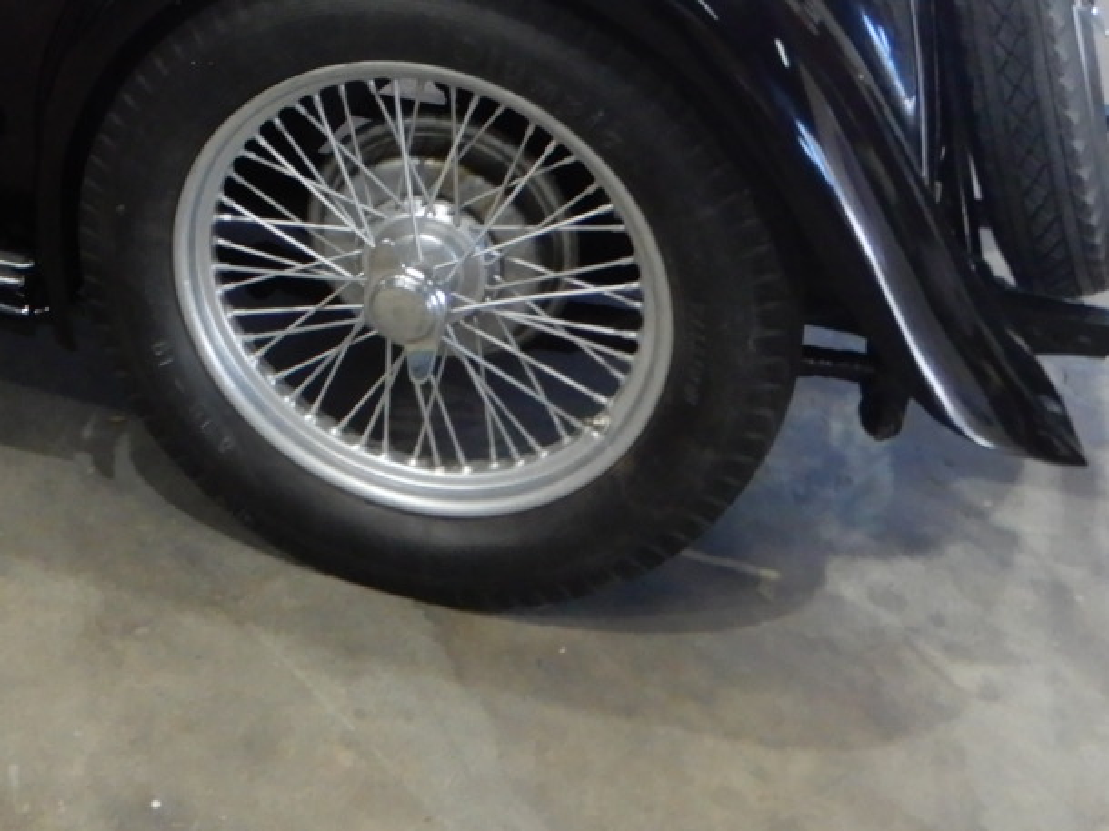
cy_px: -102
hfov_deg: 28.9
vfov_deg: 21.9
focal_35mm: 63
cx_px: 15
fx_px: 2018
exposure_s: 1/30
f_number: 3.4
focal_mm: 4.3
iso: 320
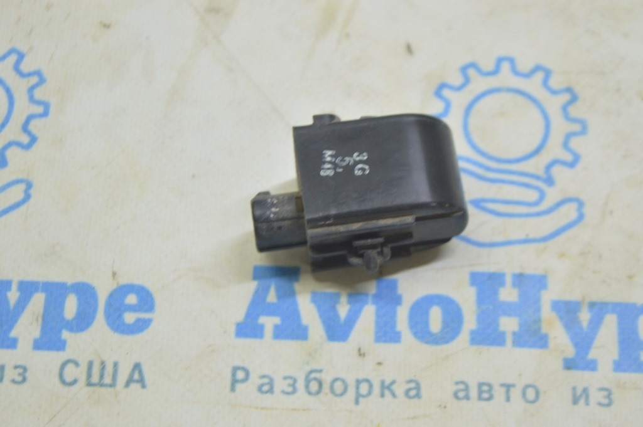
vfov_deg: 16.5
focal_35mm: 82
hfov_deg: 24.6
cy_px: 214
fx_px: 1472
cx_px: 322
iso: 400
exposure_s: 1/20
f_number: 5.6
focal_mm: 55
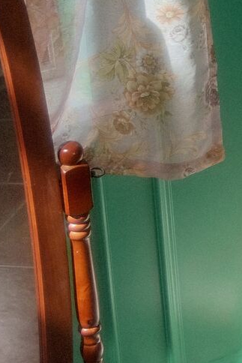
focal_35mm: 119
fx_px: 1199
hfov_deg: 11.0
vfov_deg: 17.0
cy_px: 37
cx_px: 393
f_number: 2.8
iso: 640
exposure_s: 1/500
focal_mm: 21.3
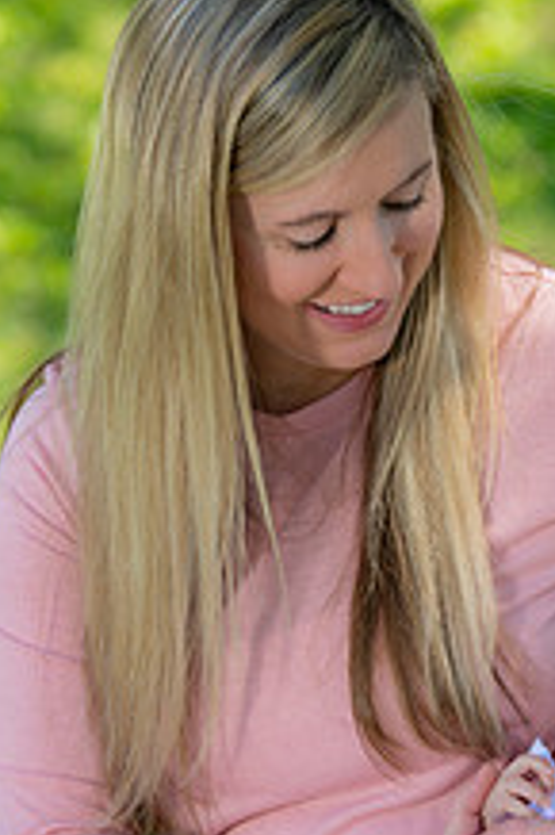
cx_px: 373
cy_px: 628
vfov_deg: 8.9
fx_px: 5350
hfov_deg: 5.9
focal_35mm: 231
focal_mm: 112
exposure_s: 1/250
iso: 100
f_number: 2.8
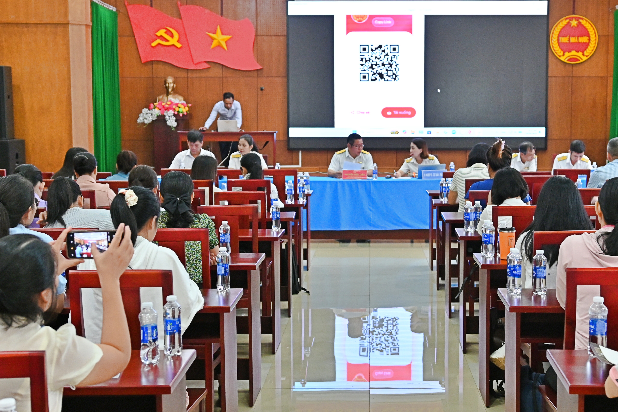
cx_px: 358
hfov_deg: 34.4
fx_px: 996
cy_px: 210
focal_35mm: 58
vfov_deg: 23.4
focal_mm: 26
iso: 800
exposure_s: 1/125
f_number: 2.8
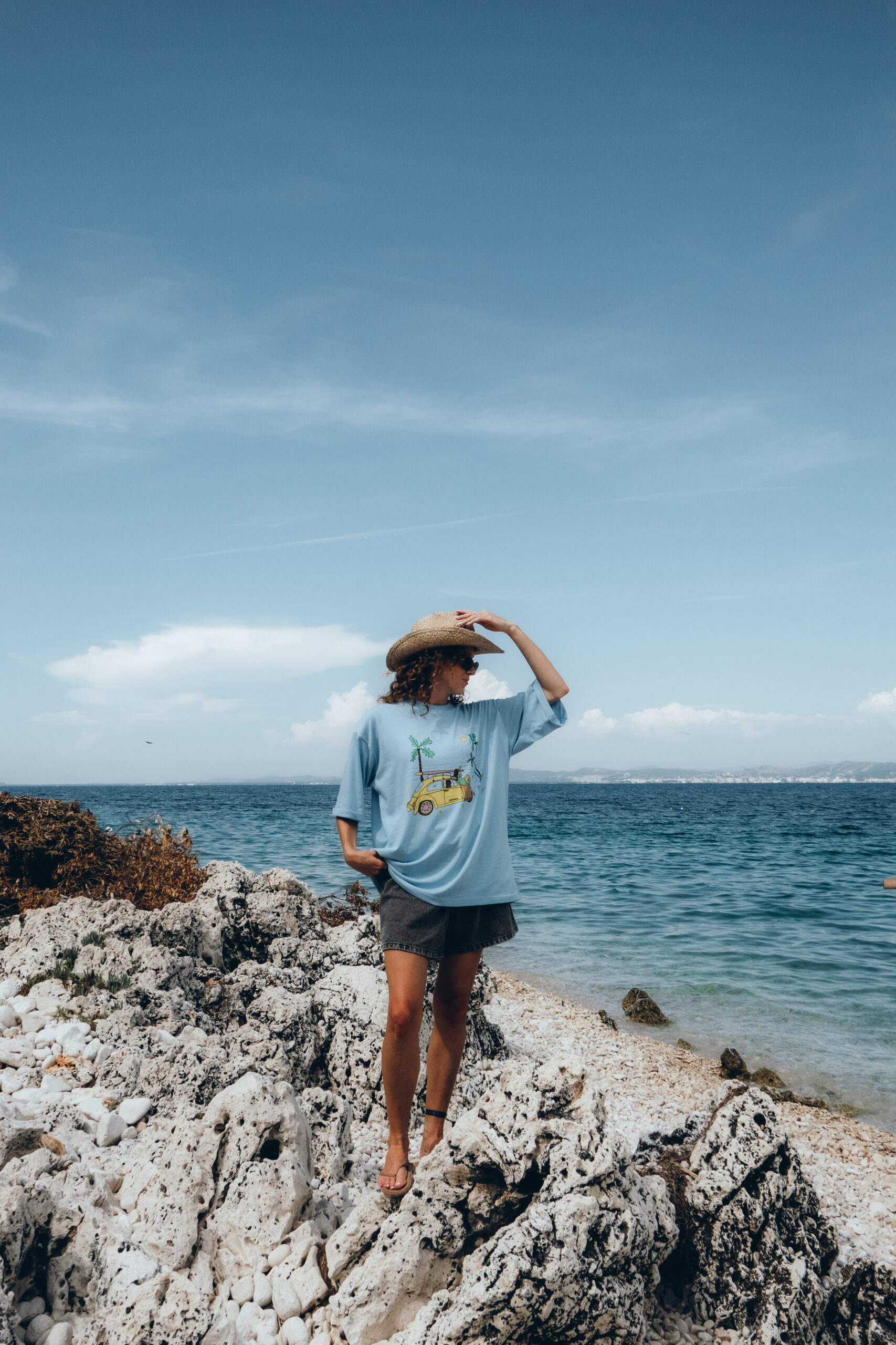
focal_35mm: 33
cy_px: 672
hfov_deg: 40.0
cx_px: 448
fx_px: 1232
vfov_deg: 57.2
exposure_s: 1/2000
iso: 160
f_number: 4.5
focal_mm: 12.25
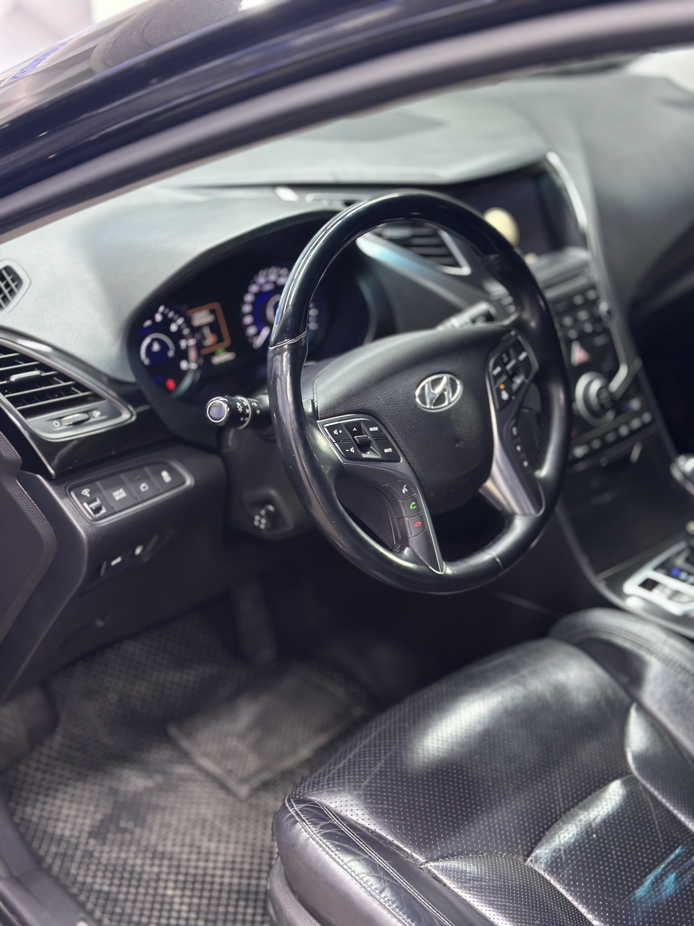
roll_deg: -0.8
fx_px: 1283
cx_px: 347
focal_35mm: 48
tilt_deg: -25.1
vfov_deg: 39.7
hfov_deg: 30.3
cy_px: 463
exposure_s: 1/50
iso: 125
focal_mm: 6.86
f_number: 1.78
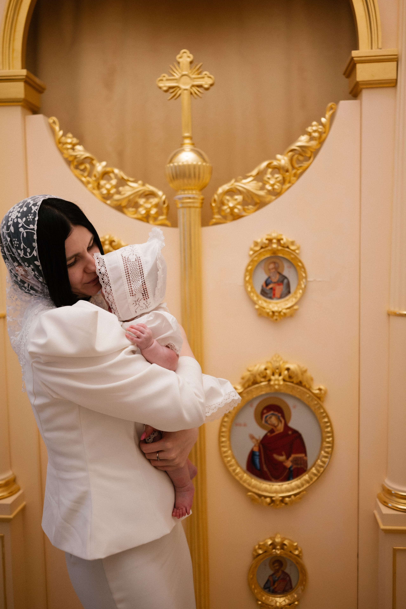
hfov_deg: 37.9
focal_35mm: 35
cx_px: 203
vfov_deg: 54.4
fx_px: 592
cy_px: 304
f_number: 1.8
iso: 640
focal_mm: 35
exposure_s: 1/250
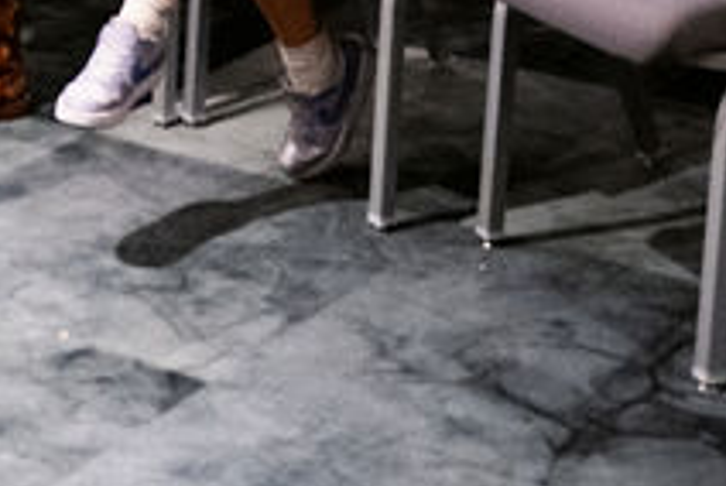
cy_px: -481
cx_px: -178
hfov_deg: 14.6
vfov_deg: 9.5
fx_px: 2726
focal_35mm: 135
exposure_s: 1/100
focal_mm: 28
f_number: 2.8
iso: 2500
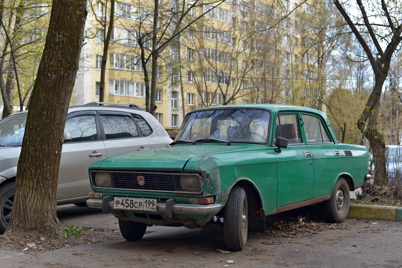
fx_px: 558
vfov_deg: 27.0
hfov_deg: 39.6
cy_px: 134
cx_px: 201
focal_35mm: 50
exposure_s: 1/200
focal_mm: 50
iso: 500
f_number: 5
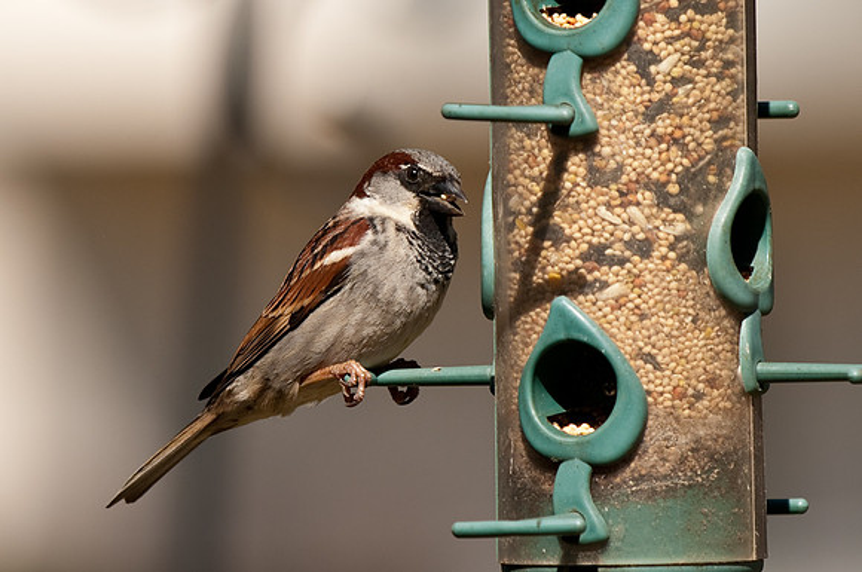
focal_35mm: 450
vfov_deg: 3.0
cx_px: 431
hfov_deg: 4.6
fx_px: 10760
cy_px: 286
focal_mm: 300
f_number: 5
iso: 100
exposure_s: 1/800
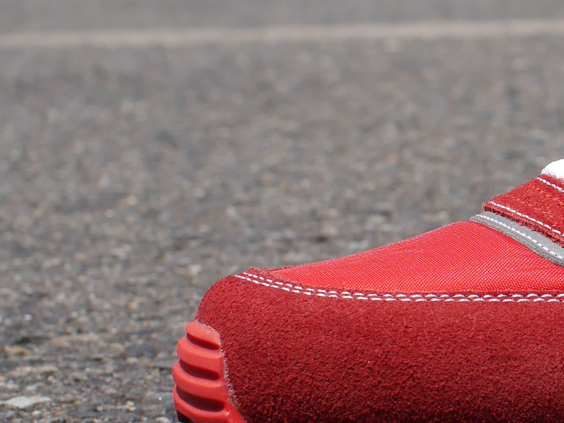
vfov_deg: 7.4
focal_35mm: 200
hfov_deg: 9.6
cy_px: 182
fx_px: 3259
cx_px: 828
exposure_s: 1/500
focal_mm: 30
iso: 160
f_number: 7.1
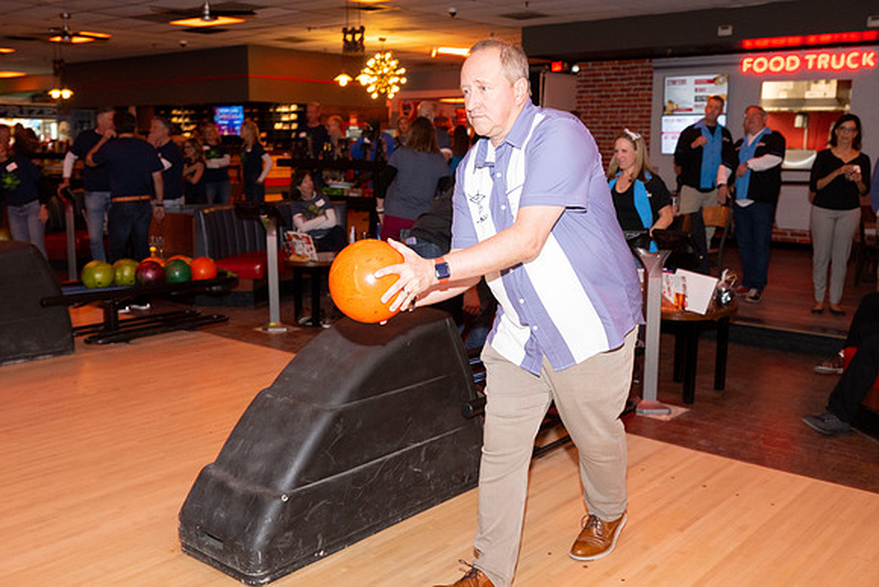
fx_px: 904
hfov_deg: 51.9
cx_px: 440
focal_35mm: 37
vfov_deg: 36.0
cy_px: 294
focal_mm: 37
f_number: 5.6
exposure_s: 1/100
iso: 2000
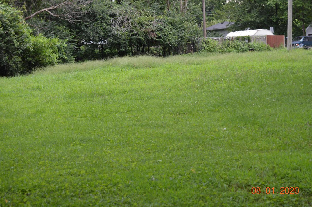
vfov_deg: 15.4
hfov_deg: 23.0
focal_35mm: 89
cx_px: 163
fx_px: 767
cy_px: 96
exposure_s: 1/125
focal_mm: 55
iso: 220
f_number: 5.6
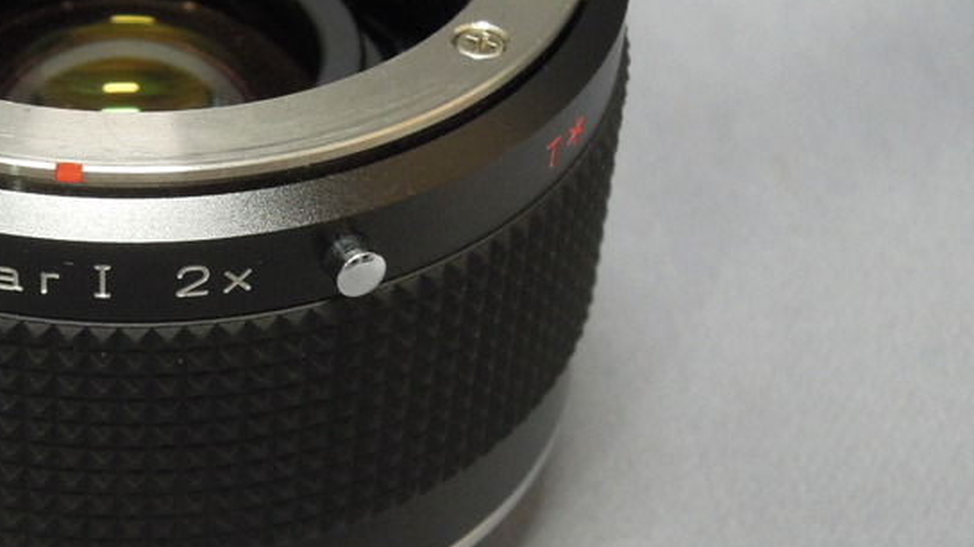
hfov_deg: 19.4
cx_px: 45
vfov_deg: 11.2
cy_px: 227
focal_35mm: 108
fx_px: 2788
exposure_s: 1/30
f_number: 3.1
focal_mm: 8.1
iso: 400
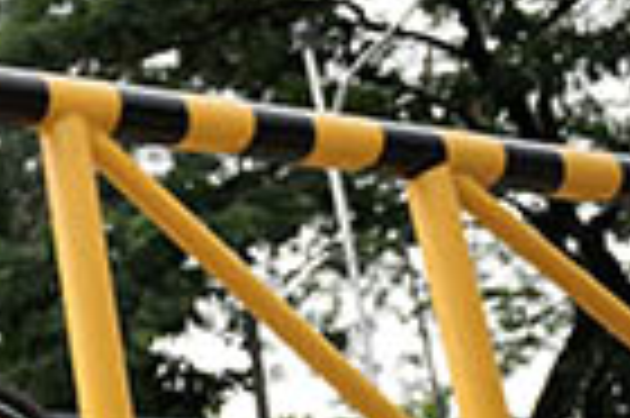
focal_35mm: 103
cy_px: -27
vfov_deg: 13.0
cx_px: -558
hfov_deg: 16.2
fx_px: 1800
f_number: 2.8
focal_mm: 24
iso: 125
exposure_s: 1/400
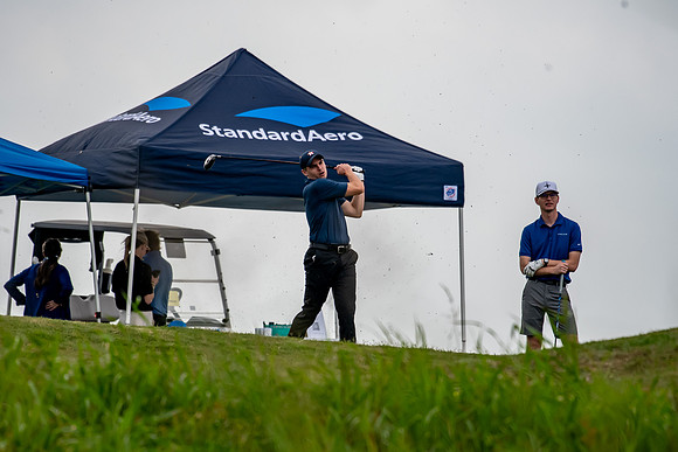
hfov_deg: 3.5
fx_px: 11020
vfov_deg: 2.4
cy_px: 226
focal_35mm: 585
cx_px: 339
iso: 360
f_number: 5.6
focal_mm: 390
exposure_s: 1/2000
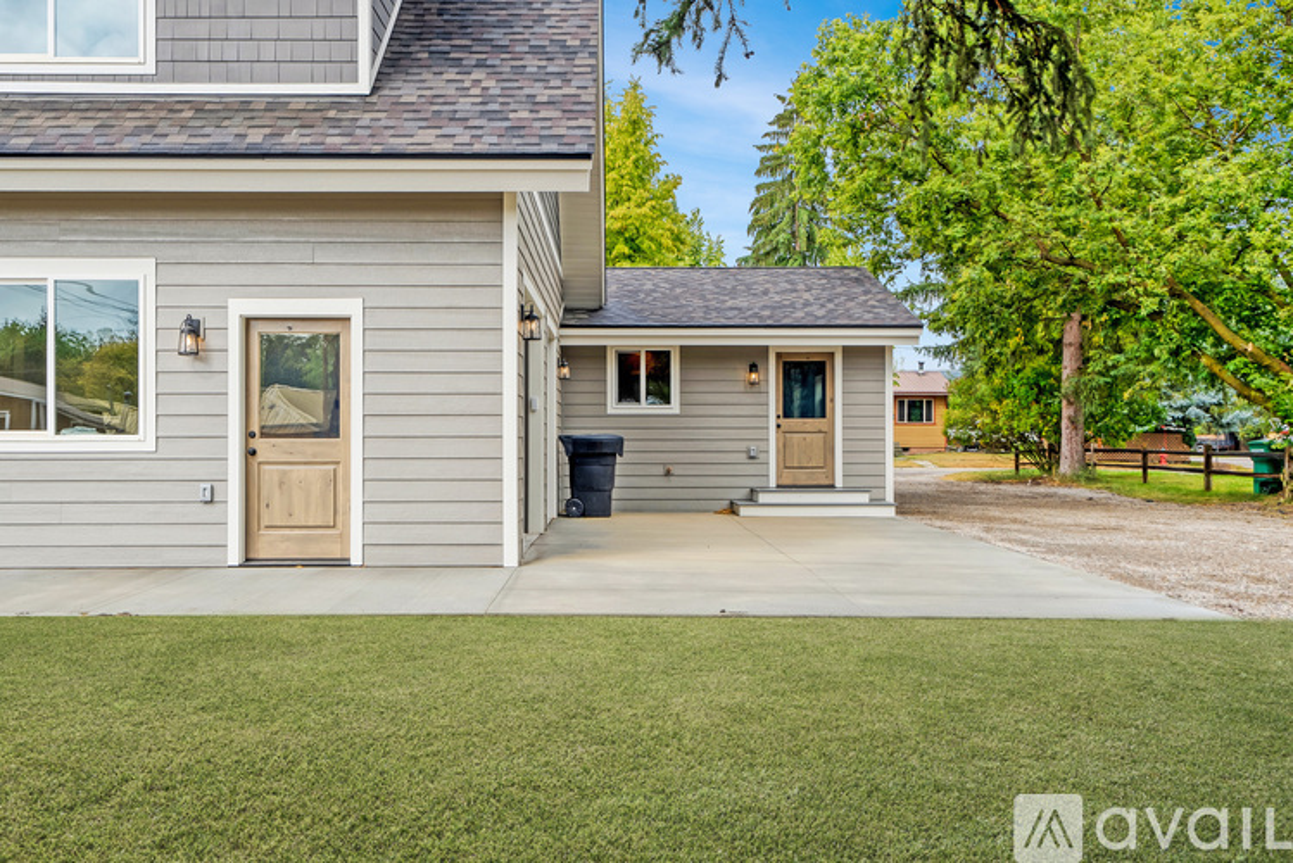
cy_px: 432
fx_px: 1258
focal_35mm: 35
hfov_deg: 54.4
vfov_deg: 37.9
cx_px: 646
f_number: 8
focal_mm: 35
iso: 400
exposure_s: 1/1600
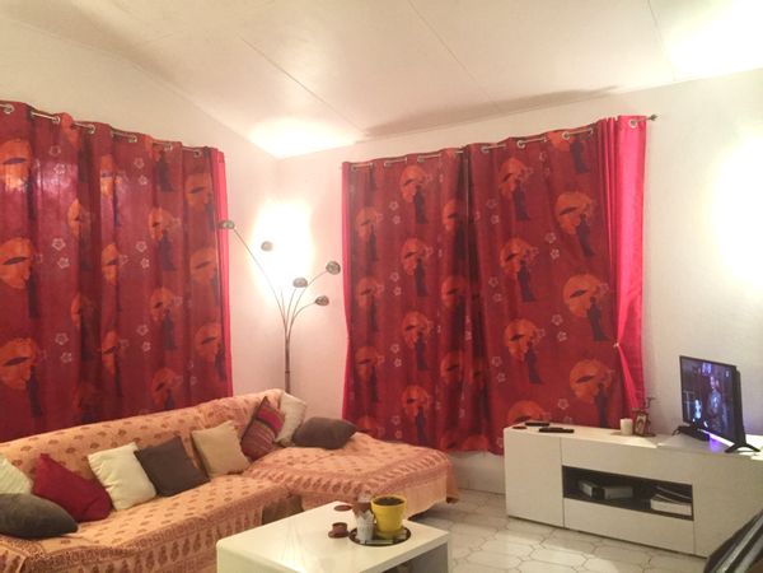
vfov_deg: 48.2
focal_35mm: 29
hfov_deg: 61.7
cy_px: 286
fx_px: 639
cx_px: 382
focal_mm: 4.15
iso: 250
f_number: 2.2
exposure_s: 1/20
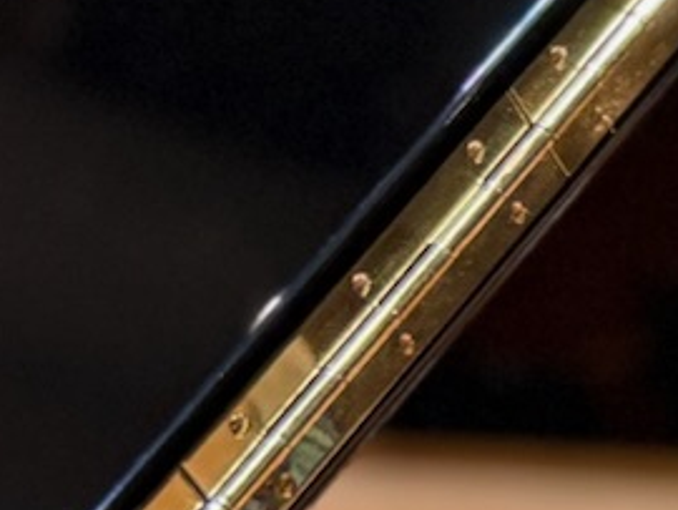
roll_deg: +0.3
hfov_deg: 7.8
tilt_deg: -20.2
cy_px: 1007
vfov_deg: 7.3
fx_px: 3862
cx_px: 2433
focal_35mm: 197
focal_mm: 5.96
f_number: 1.6
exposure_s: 1/60
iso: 160
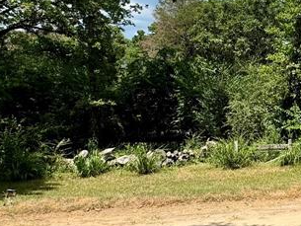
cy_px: 98
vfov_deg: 30.9
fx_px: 409
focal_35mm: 47
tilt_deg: -1.0
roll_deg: -0.7
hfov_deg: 34.5
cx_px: 336
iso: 50
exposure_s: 1/1277
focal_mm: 2.22
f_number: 2.2
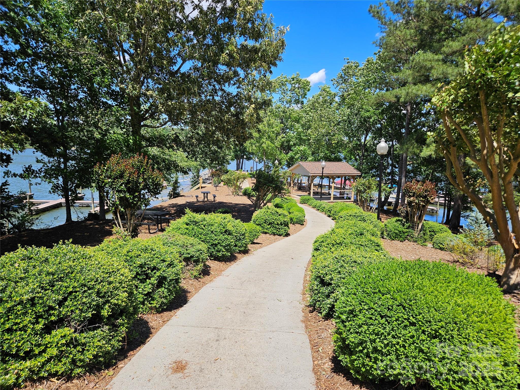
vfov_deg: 58.9
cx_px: 260
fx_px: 346
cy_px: 195
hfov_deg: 73.9
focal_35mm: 23
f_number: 1.8
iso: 32
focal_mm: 5.4
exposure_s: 1/1677
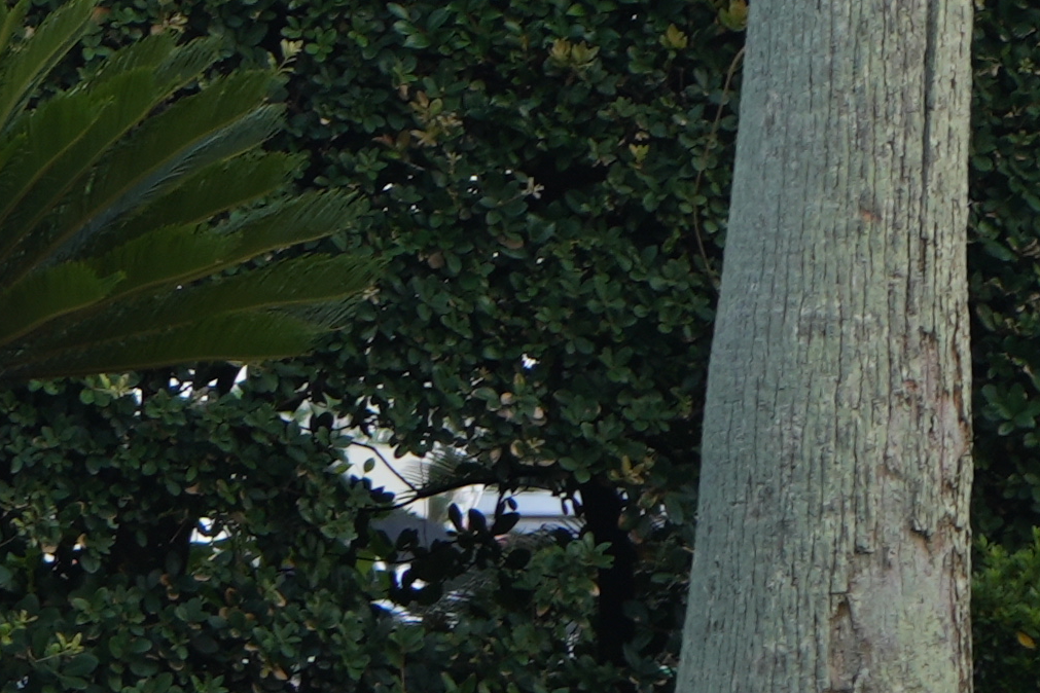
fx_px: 21029
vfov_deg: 1.9
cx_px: -2451
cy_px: 593
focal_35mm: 728
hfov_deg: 2.8
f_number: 4
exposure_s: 1/160
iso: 160
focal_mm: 105
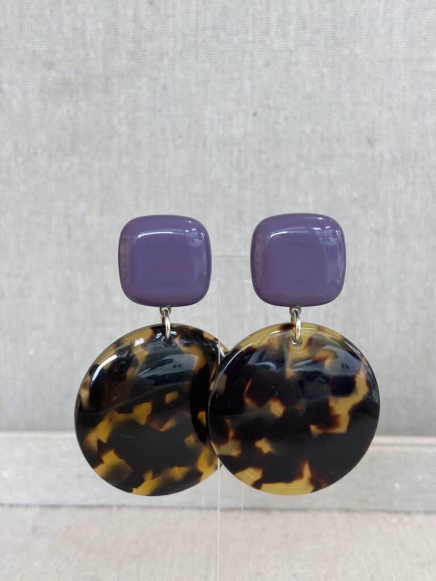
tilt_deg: -10.6
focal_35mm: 52
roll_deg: -0.3
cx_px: 218
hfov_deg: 28.0
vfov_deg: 36.8
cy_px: 290
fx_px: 873
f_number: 1.6
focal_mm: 5.96
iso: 40
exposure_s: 1/100
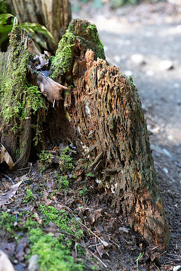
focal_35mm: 45
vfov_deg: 43.6
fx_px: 339
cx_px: 90
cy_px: 136
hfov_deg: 29.9
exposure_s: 1/50
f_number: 2.8
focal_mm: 45
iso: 500
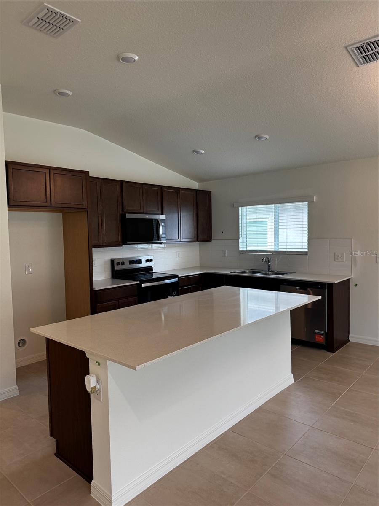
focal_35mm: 24
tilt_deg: -4.4
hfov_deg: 56.8
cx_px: 190
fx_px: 350
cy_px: 253
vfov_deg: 71.6
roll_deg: +2.8
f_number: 1.78
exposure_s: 1/120
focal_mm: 6.76
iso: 125
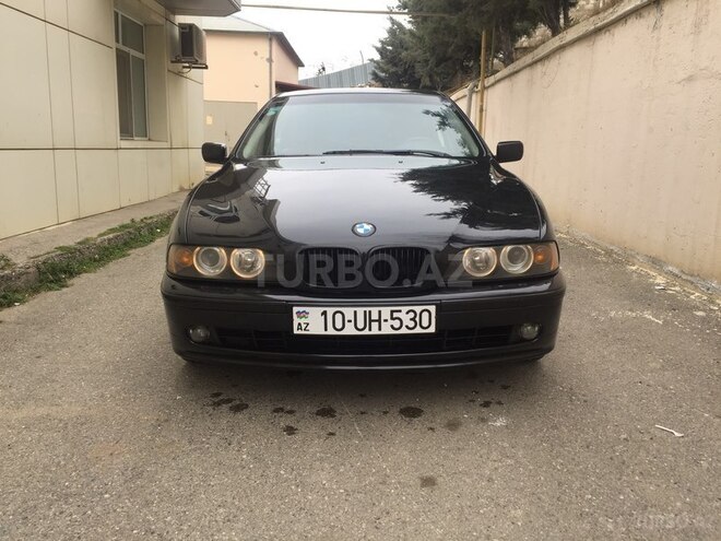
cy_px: 270
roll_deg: -2.5
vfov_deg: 48.2
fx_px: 604
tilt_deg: -12.4
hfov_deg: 61.7
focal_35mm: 29
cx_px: 360
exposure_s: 1/311
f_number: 2.2
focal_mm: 4.15
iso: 32
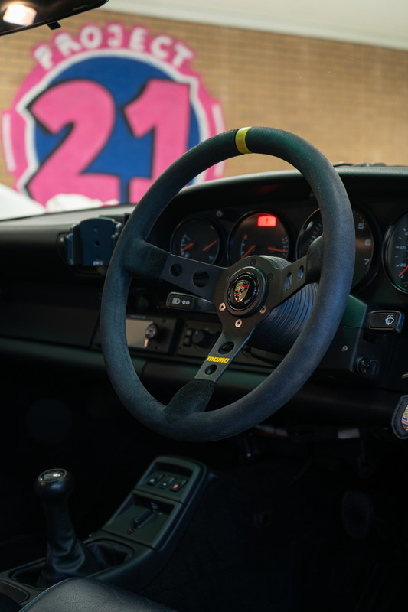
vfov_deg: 39.6
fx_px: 850
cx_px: 204
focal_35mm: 50
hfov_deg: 27.0
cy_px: 306
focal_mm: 50
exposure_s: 1
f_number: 4.5
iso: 100
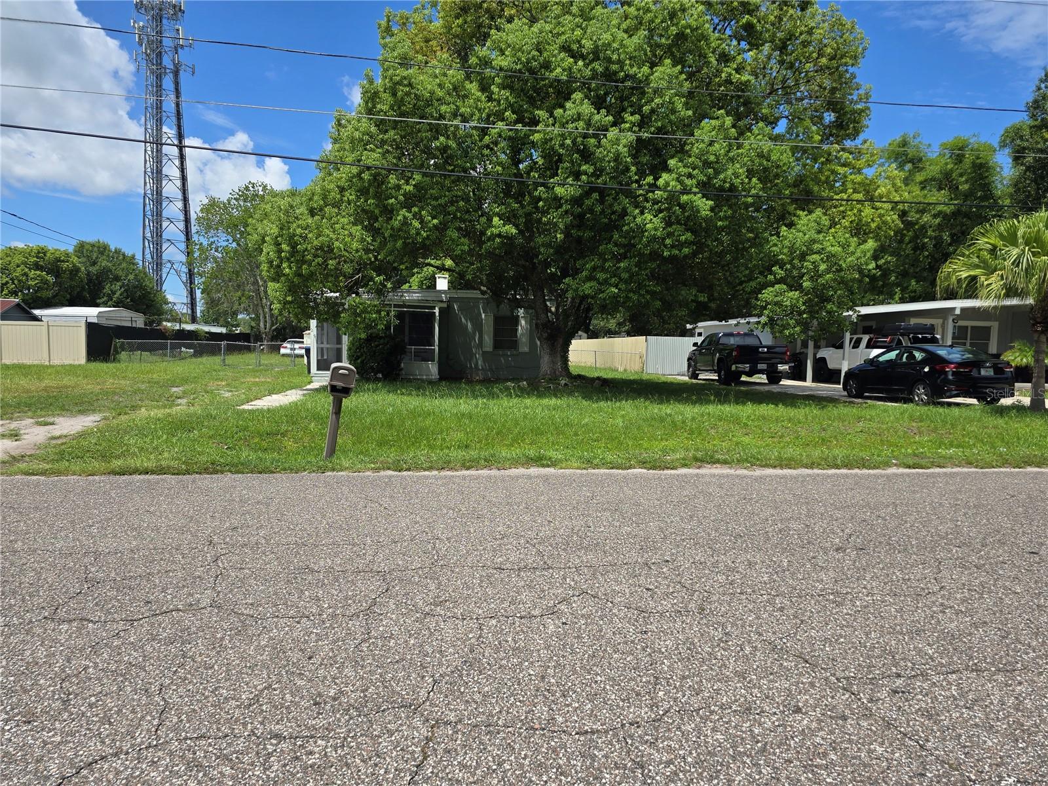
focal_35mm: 23
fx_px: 696
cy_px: 393
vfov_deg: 58.9
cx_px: 524
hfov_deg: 73.9
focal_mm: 6.3
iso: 12
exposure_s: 1/929
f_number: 1.7
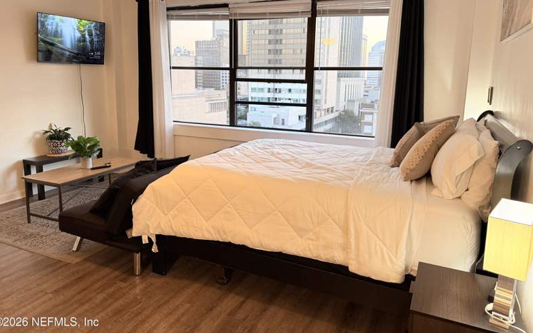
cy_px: 136
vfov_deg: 47.3
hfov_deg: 70.4
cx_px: 265
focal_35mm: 26
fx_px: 378
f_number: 1.78
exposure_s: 1/60
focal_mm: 6.76
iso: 200
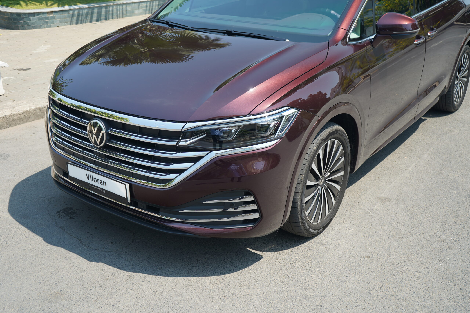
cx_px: 235
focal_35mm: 38
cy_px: 156
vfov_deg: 35.1
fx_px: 496
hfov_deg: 50.7
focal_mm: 38
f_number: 4.5
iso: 100
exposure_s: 1/125
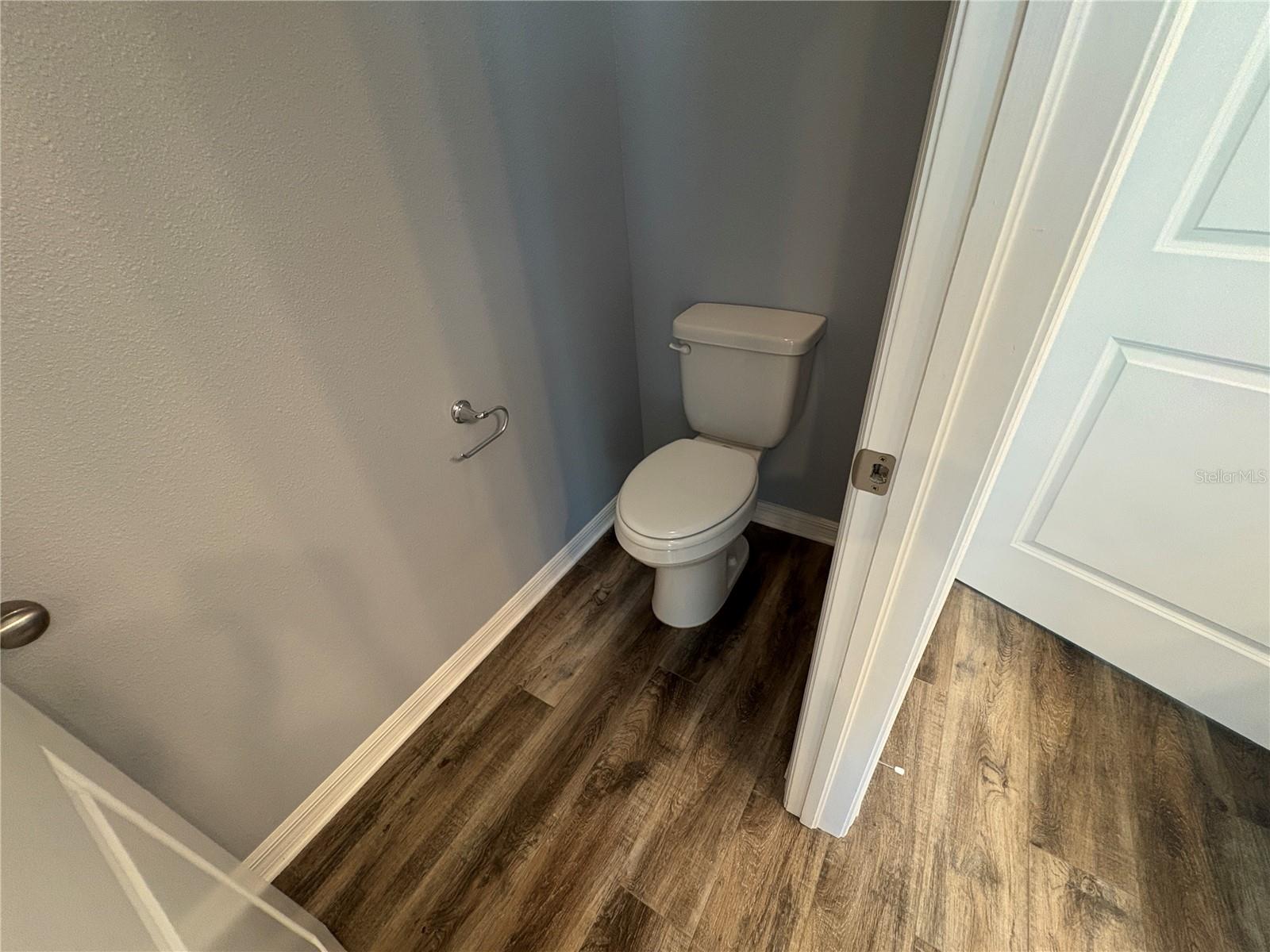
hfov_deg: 102.1
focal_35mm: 14
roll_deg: +5.1
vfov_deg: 85.7
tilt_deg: -34.8
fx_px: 514
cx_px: 635
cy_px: 476
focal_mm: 2.22
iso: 250
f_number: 2.2
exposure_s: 1/60
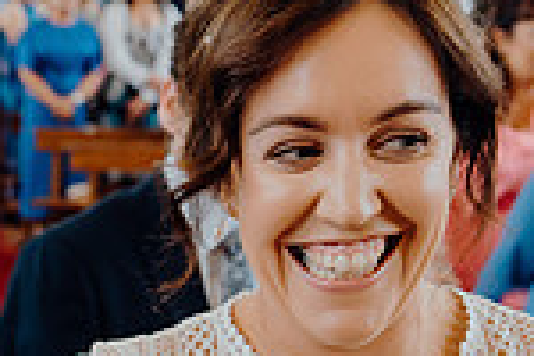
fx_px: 1379
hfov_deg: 20.2
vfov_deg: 14.1
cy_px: 465
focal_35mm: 93
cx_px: -146
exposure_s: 1/200
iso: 800
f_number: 2.8
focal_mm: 24
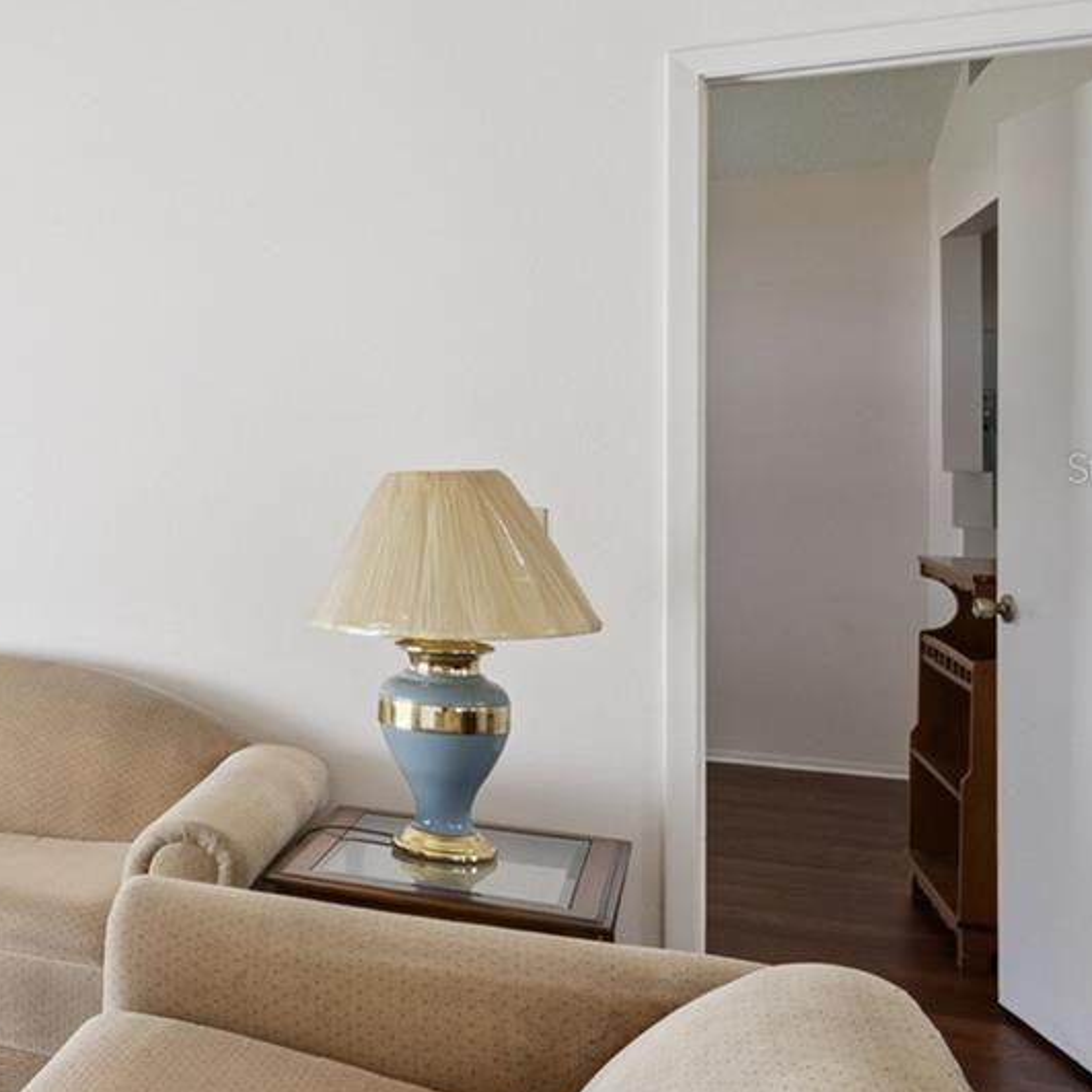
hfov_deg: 30.4
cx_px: -395
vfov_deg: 40.8
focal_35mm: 41
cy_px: 467
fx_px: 1463
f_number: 9
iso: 320
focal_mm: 16
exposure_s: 1/50
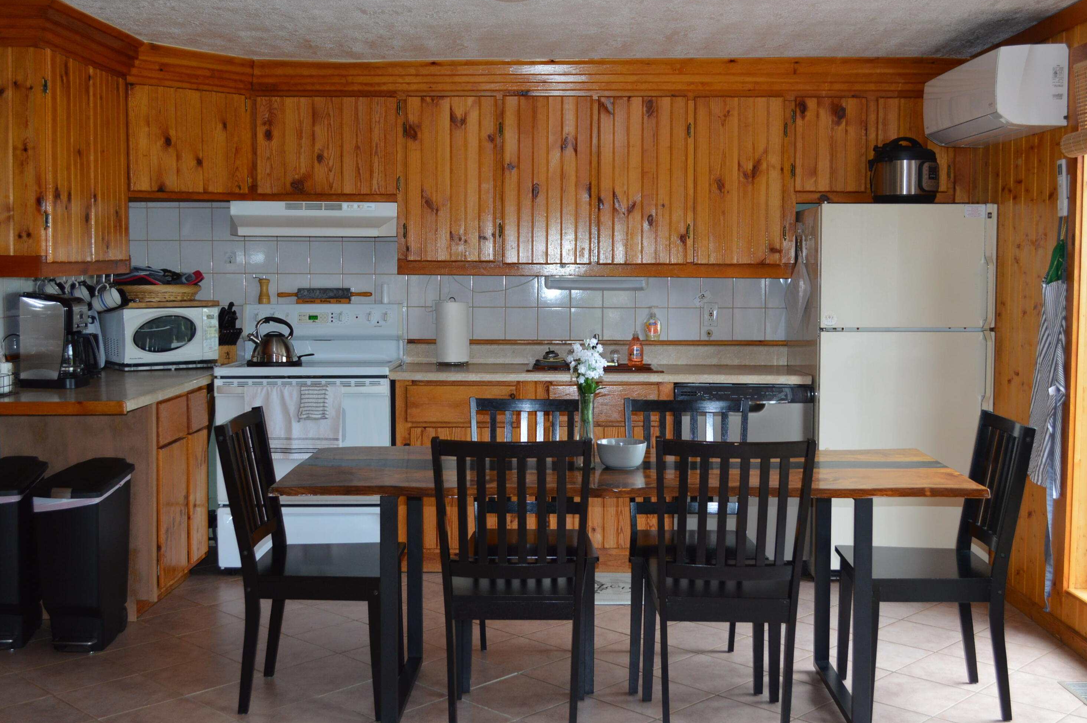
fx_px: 1207
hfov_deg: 48.5
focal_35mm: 40
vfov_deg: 33.3
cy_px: 360
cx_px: 551
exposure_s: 1/60
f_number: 4.2
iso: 500
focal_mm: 26
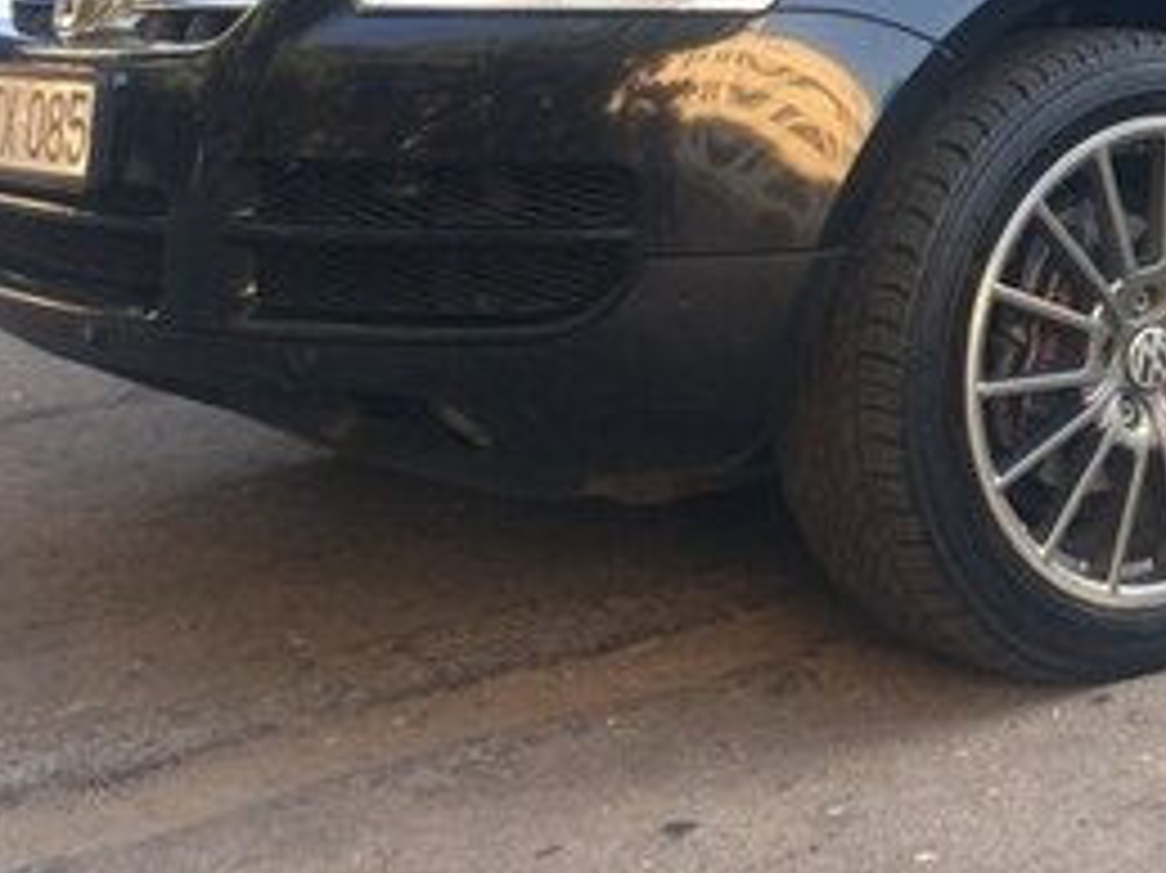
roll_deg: +0.0
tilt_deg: -0.3
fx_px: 2491
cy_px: -92
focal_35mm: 74
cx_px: 1301
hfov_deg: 24.5
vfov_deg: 19.1
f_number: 2.2
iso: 40
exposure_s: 1/100
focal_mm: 4.15
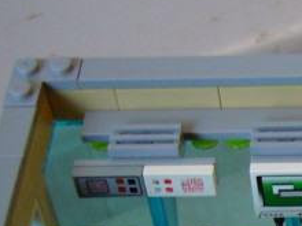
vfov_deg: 11.6
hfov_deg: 15.0
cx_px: 371
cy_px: 193
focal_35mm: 127
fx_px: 1108
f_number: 2.8
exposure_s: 1/15
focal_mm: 5.8
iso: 200
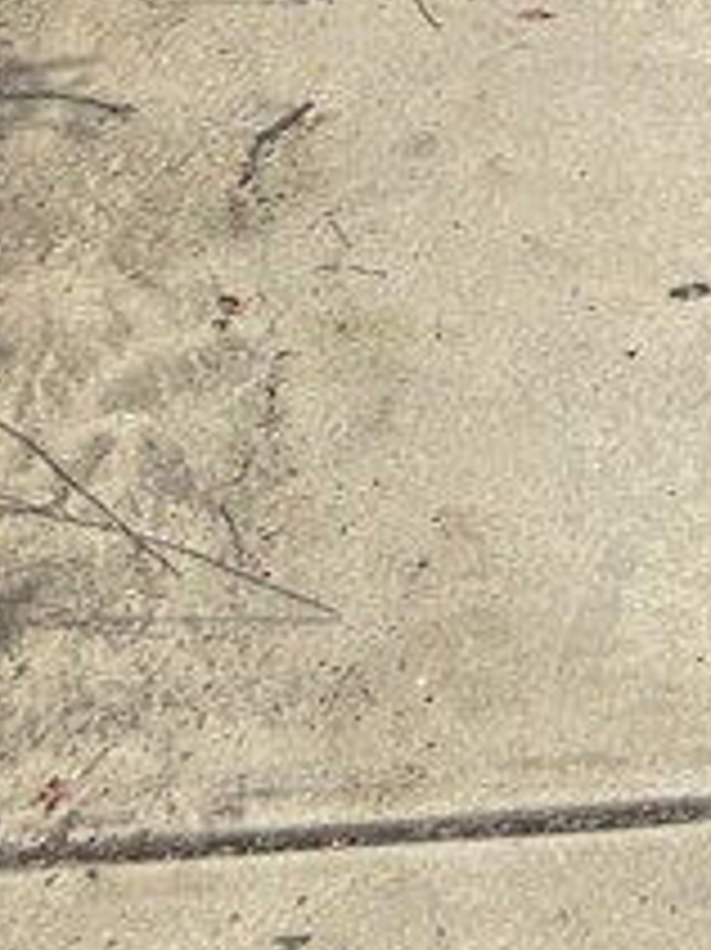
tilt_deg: -14.4
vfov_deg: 13.6
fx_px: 3454
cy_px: -896
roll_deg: -3.2
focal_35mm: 126
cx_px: 1166
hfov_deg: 11.1
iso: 50
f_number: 1.5
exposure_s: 1/6579
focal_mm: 5.7
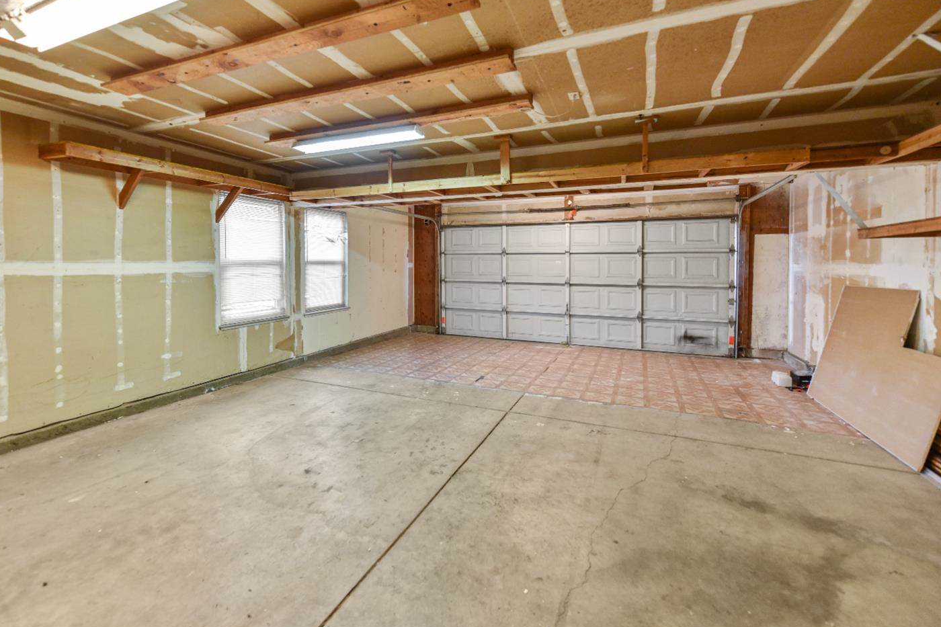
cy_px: 294
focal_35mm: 15
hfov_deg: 100.4
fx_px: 392
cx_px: 466
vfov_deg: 77.2
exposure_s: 1/60
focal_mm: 14
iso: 800
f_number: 3.5
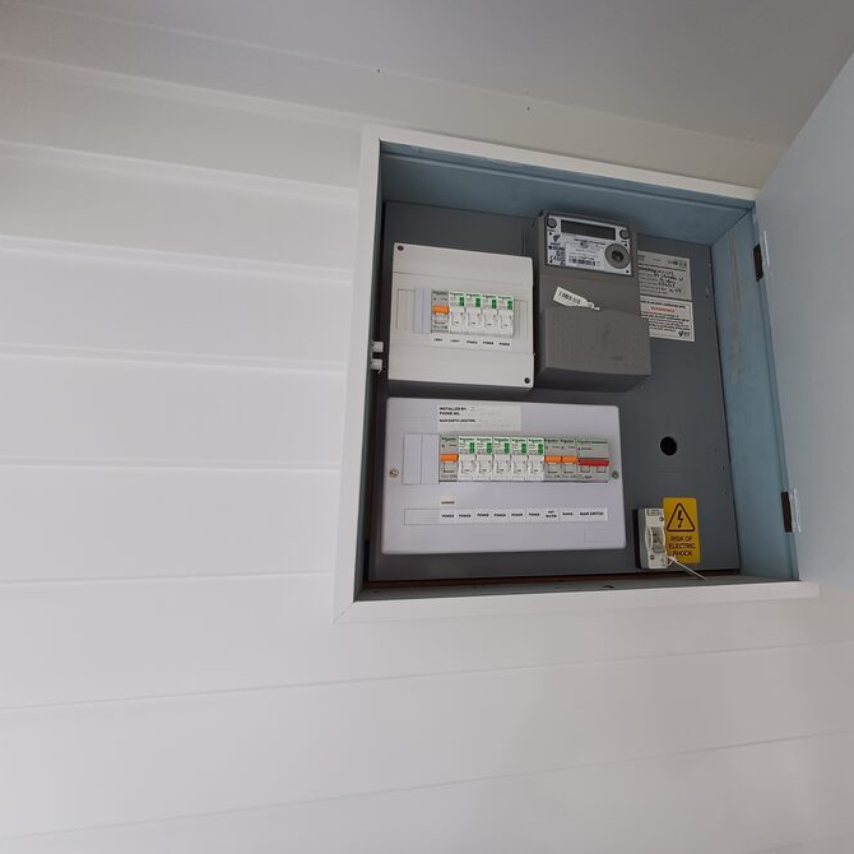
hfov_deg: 76.3
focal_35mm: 19
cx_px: 535
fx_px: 530
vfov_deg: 77.7
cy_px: 425
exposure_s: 1/50
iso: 64
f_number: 2.2
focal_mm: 1.64
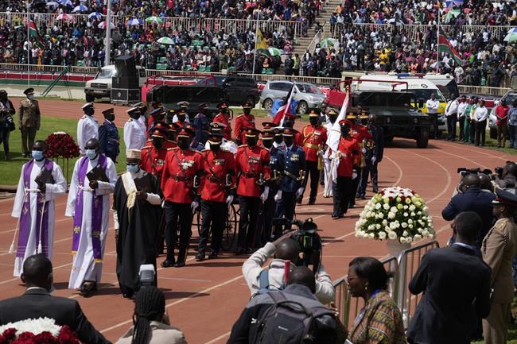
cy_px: 172
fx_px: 1479
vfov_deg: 13.3
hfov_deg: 19.8
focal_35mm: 103
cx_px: 258
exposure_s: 1/320
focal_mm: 103
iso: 100
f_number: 9
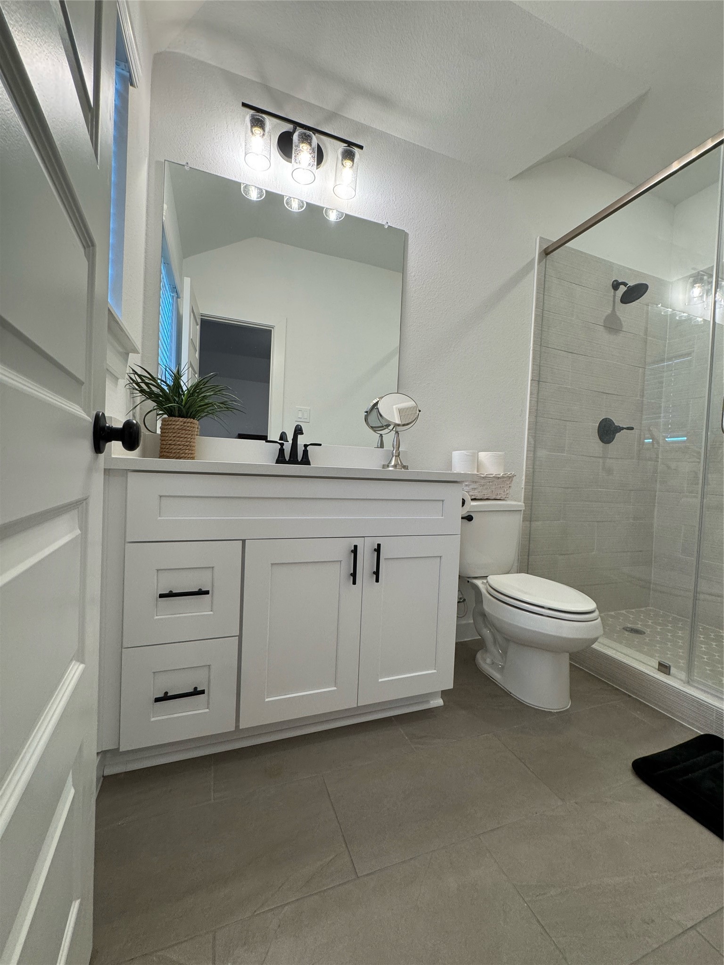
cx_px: 362
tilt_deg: -2.3
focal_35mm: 14
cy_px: 482
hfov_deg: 85.7
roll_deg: -2.3
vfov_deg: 102.1
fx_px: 390
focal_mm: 2.22
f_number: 2.2
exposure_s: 1/120
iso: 200
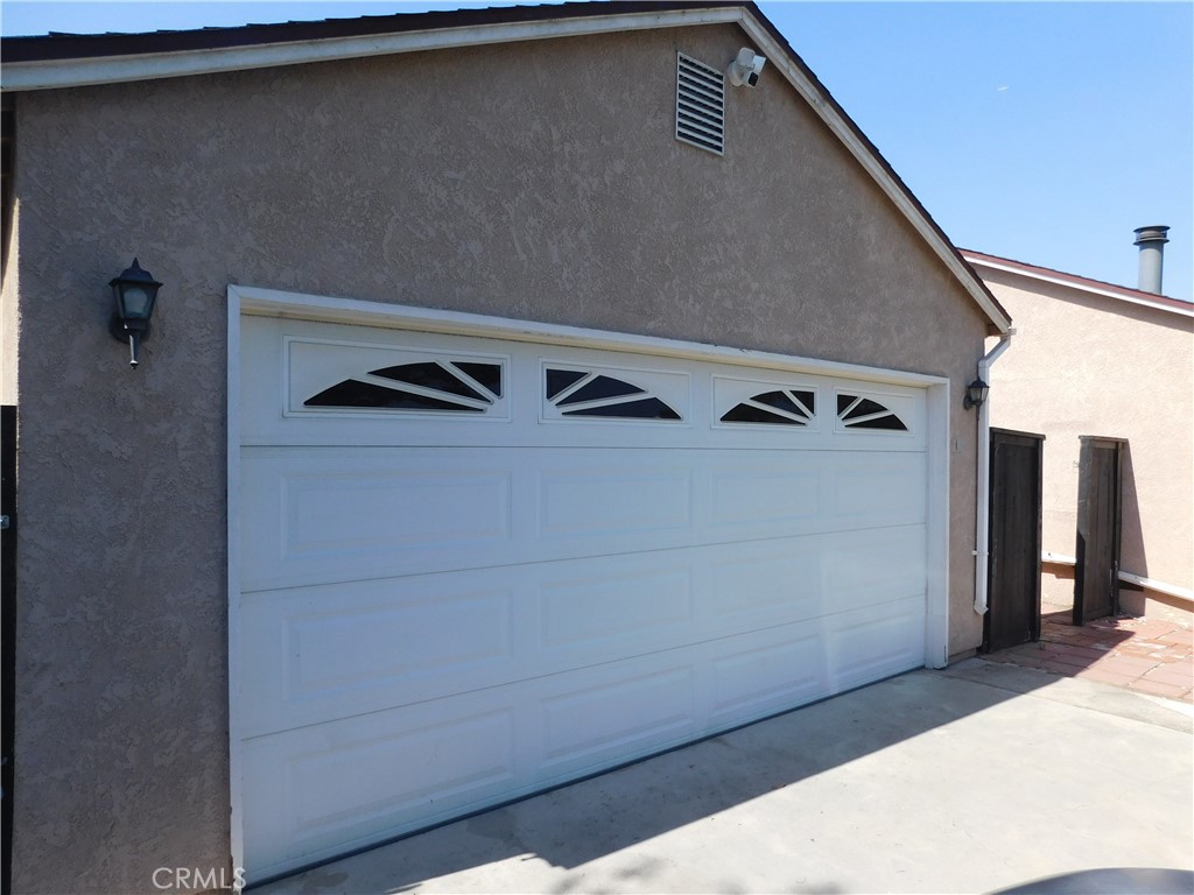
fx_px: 793
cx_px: 597
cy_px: 448
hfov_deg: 73.9
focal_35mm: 23
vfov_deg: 58.9
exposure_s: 1/1250
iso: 125
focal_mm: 4
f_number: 3
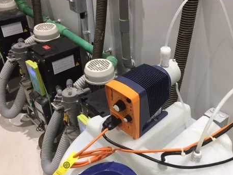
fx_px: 276
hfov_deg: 45.4
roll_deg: -2.1
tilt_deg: -35.3
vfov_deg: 35.1
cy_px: 92
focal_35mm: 41
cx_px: 147
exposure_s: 1/33
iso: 64
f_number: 2.2
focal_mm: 4.15
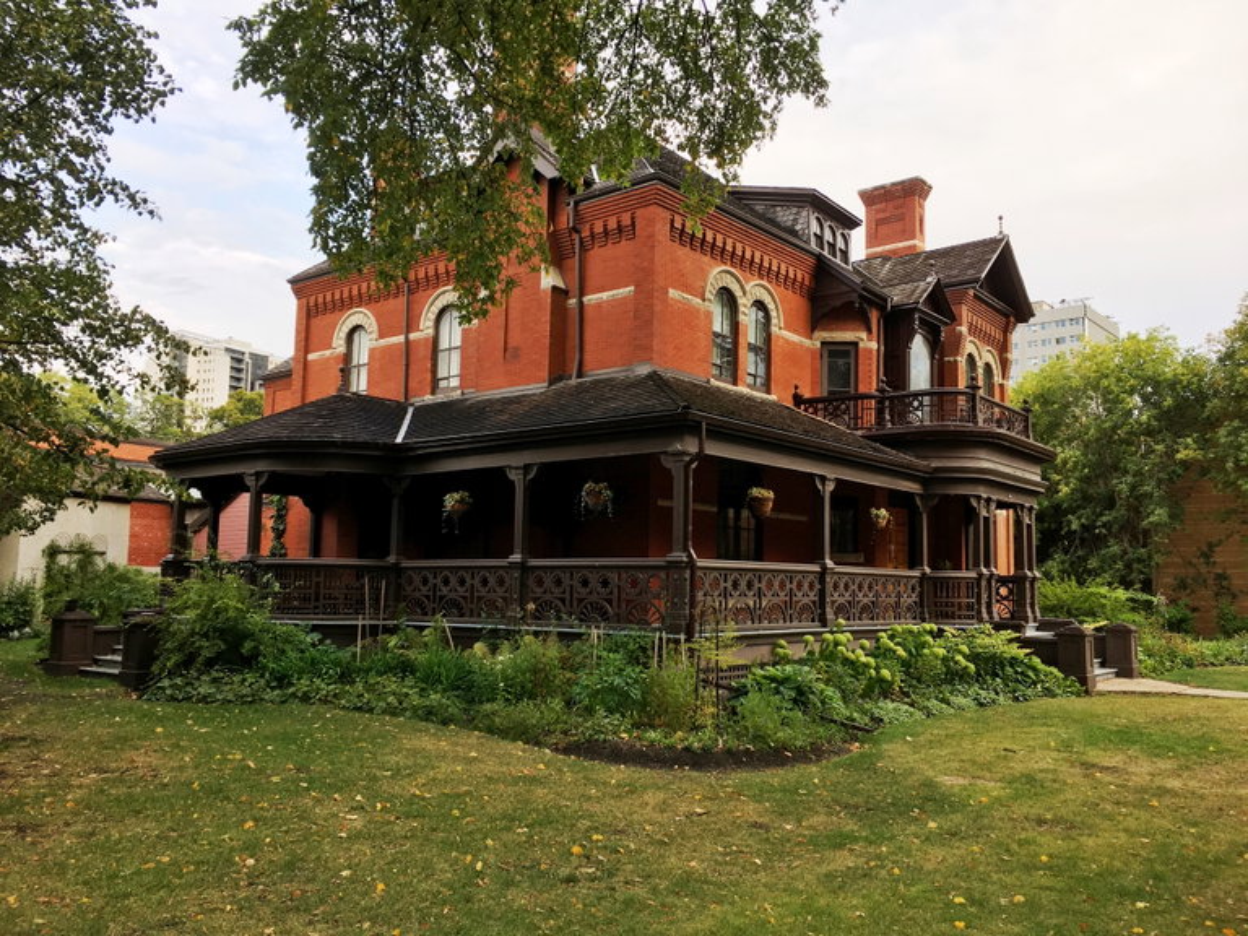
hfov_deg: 61.7
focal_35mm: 29
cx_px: 624
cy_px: 468
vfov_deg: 48.2
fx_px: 1046
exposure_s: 1/267
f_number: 2.2
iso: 25
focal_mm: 4.15
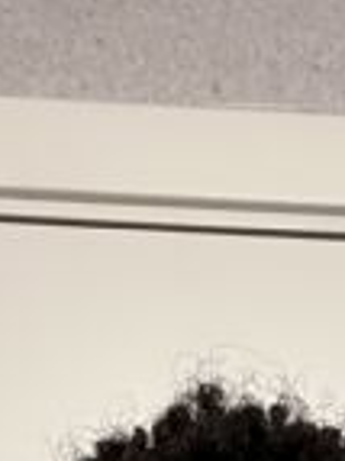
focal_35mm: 126
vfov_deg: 14.1
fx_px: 1677
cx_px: 306
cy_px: 799
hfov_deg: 11.7
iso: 200
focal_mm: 2.69
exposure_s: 1/50
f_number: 1.9
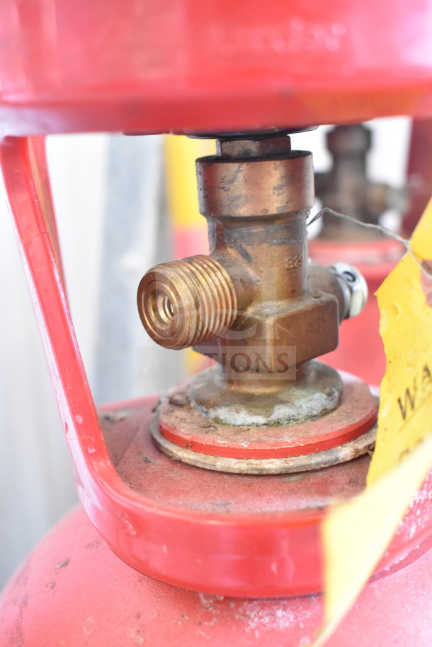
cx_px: 216
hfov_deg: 28.9
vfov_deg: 42.3
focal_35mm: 46
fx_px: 837
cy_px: 324
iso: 4500
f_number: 4.2
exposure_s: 1/50
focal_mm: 31
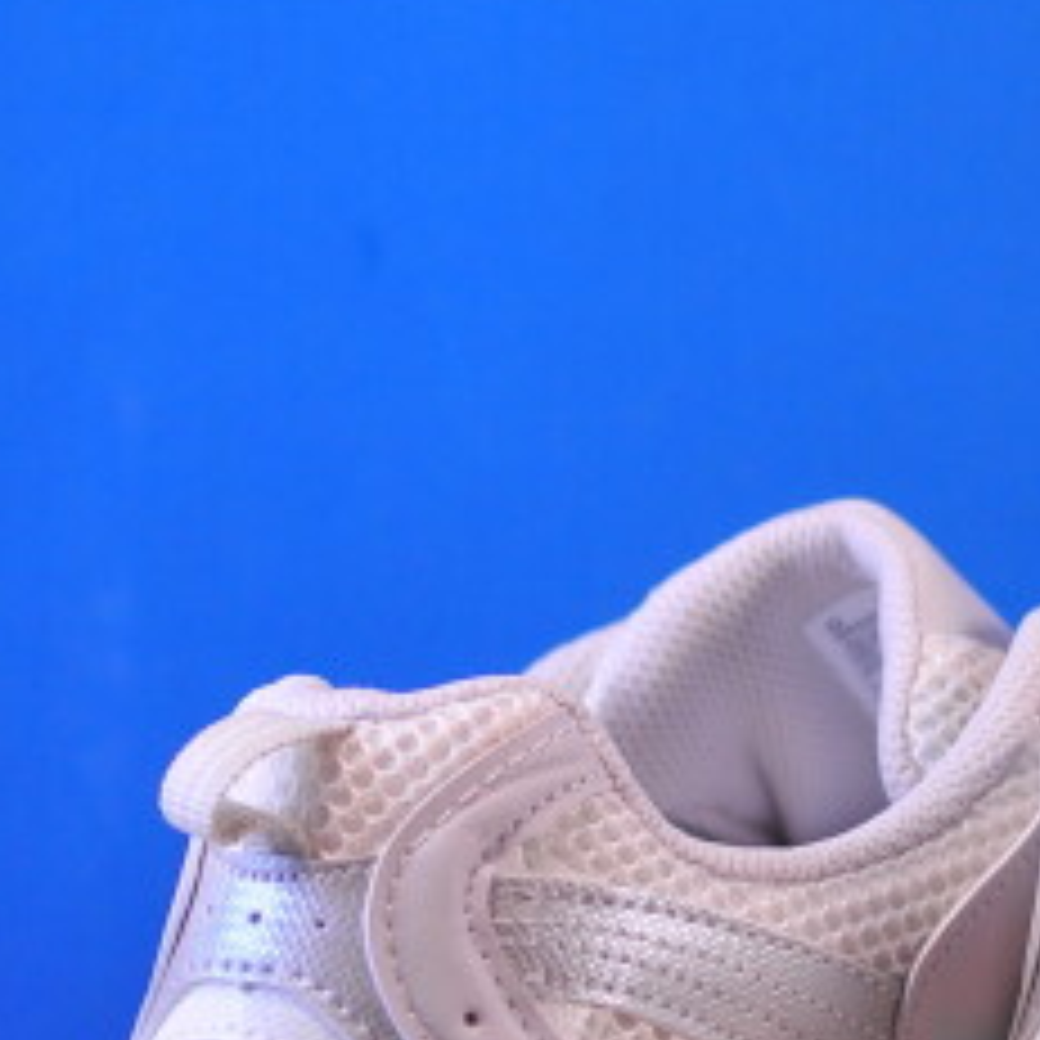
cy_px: 768
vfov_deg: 7.9
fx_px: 7478
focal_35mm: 220
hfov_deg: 7.9
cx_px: 1292
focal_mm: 50
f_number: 2.8
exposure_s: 1/250
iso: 250
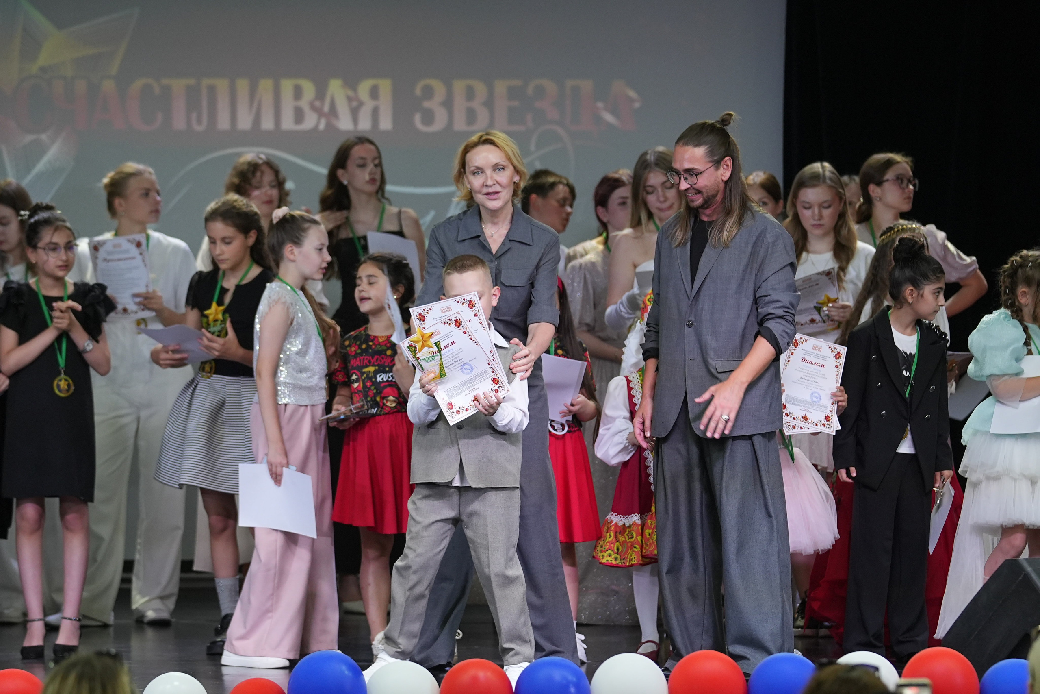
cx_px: 520
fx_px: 5200
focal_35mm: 180
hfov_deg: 11.4
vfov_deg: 7.6
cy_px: 347
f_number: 2.8
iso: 1000
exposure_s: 1/250
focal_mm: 120
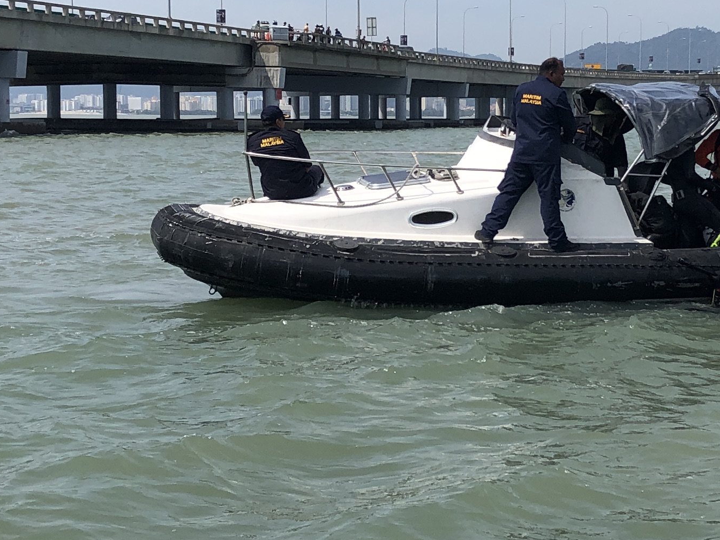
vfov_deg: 17.6
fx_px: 1747
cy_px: 283
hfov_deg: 23.2
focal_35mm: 84
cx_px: 483
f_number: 1.8
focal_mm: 3.99
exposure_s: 1/3003
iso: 20
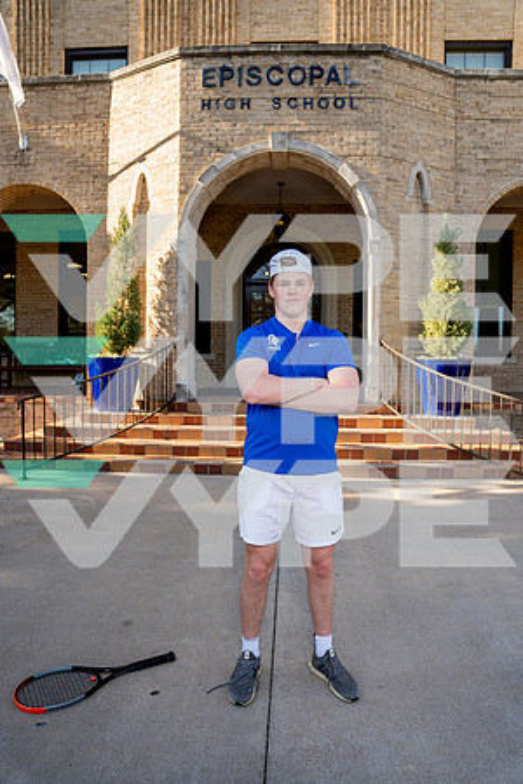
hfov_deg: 51.3
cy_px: 392
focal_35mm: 25
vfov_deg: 71.5
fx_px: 545
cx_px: 262
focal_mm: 25
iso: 100
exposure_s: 1/250
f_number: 4
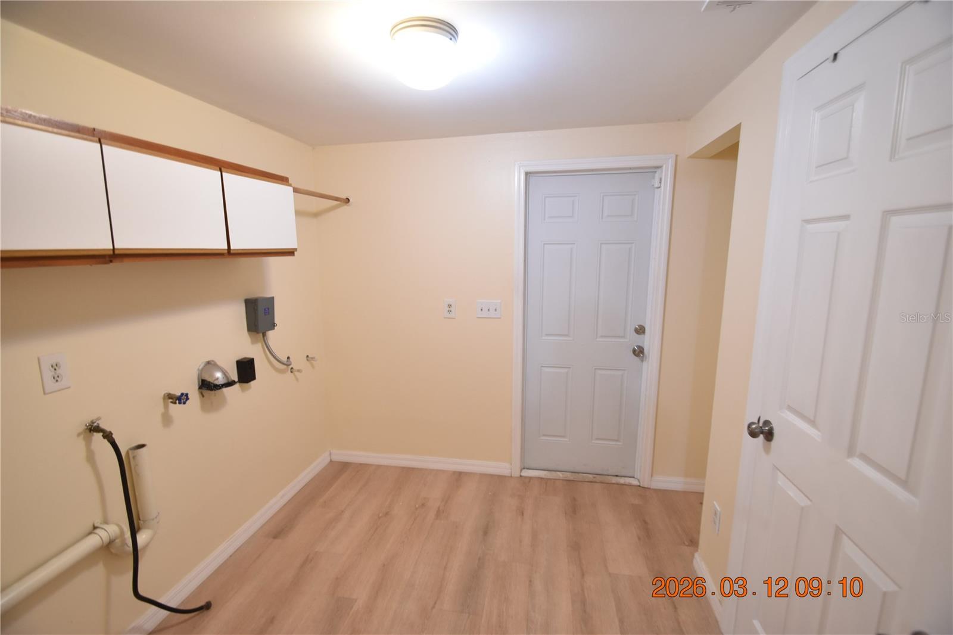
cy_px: 318
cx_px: 476
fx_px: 397
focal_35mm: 15
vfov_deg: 77.3
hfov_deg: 100.4
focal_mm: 10
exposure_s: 1/20
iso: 800
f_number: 3.5
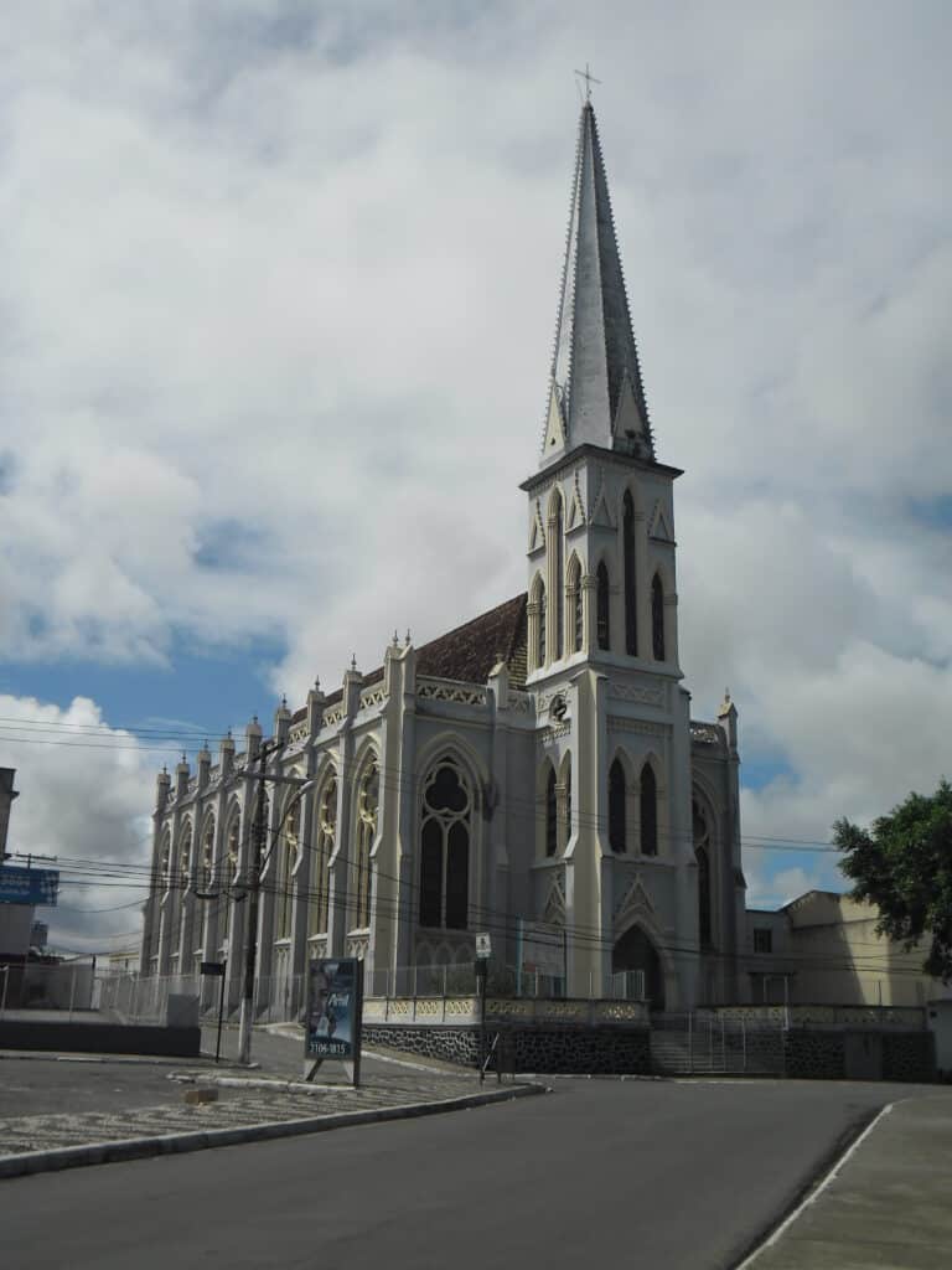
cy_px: 635
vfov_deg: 50.1
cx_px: 476
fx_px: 1357
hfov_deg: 38.7
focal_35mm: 37
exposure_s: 1/331
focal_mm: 6.6
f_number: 10.2
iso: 80
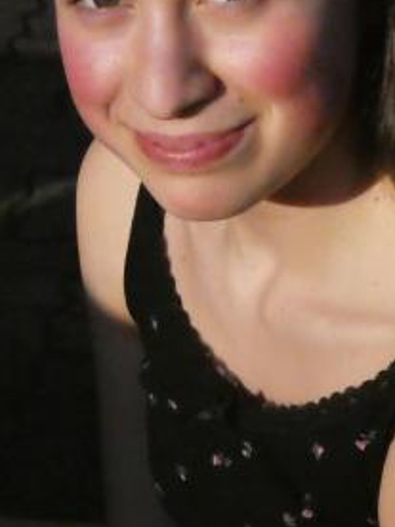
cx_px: 229
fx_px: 2495
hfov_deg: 9.0
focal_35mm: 164
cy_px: 190
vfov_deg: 12.0
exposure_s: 1/13000
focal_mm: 15.2
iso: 3200
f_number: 4.6
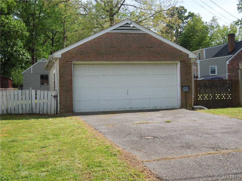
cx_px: 121
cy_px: 90
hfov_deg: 39.7
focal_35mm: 48
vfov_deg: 30.3
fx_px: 336
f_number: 4
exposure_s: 1/400
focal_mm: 8.7
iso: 100
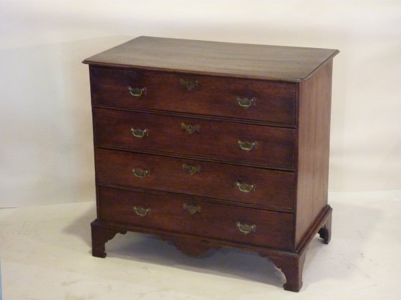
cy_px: 150
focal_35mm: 72
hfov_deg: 27.0
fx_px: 834
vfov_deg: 20.4
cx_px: 200
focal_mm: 11.9
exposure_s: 1/20
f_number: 4.1
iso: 800
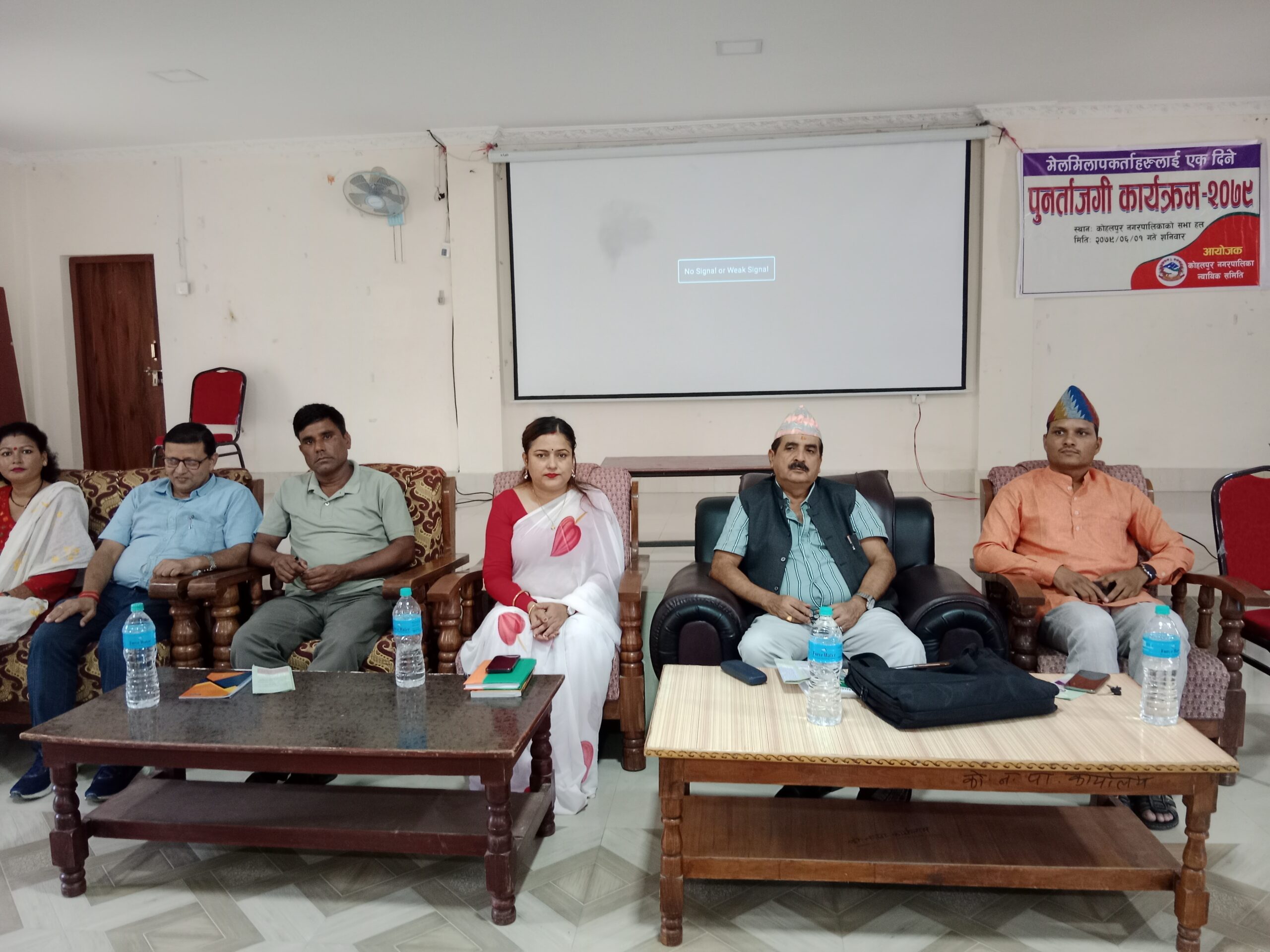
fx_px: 954
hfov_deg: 67.3
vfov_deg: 53.1
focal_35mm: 26
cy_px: 476
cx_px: 635
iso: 1863
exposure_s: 1/16.7
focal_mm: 3.96
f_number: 1.8
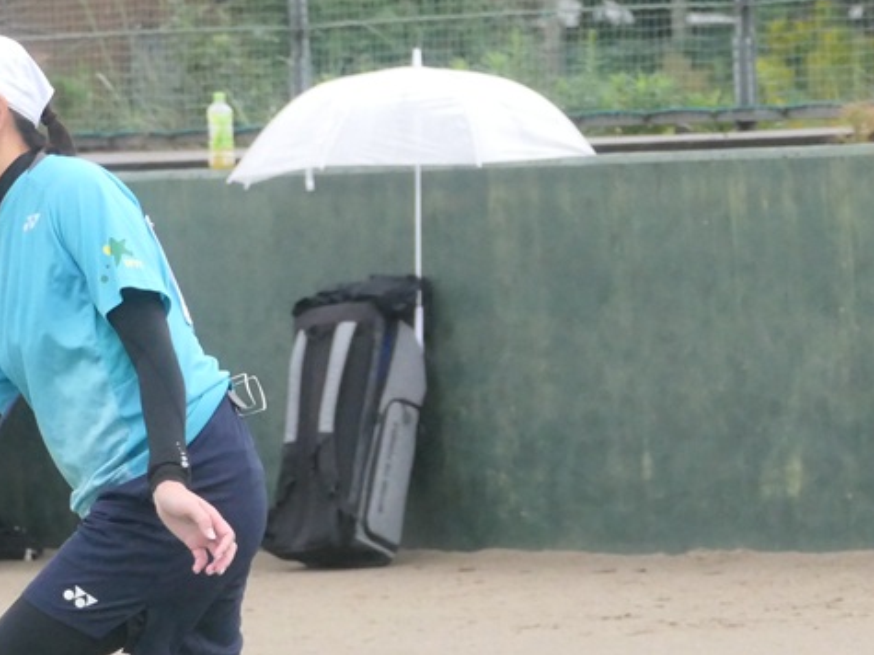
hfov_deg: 4.7
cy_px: 387
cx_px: 248
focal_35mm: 423
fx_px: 10677
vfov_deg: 3.5
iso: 2500
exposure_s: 1/3200
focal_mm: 69.6
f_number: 4
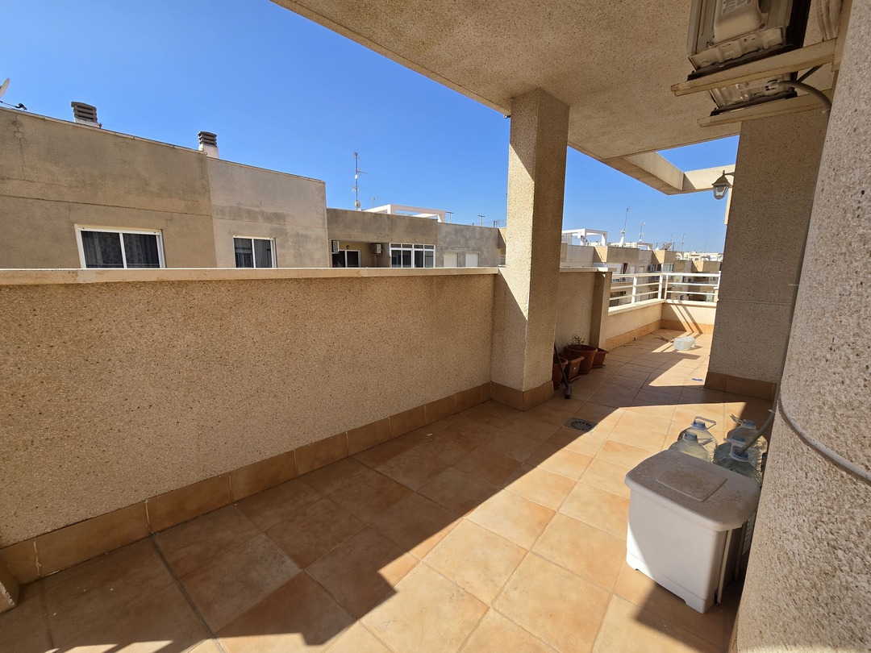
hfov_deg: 106.2
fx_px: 327
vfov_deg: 89.9
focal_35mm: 13
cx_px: 436
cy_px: 326
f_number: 2.2
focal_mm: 2.2
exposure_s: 1/2088
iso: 50
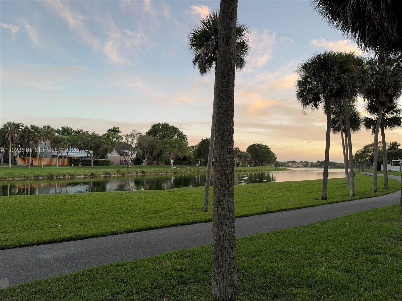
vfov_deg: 56.8
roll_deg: -1.2
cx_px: 201
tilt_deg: +2.1
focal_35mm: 24
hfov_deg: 71.6
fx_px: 279
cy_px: 150
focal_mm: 6.86
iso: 64
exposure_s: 1/180
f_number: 1.78
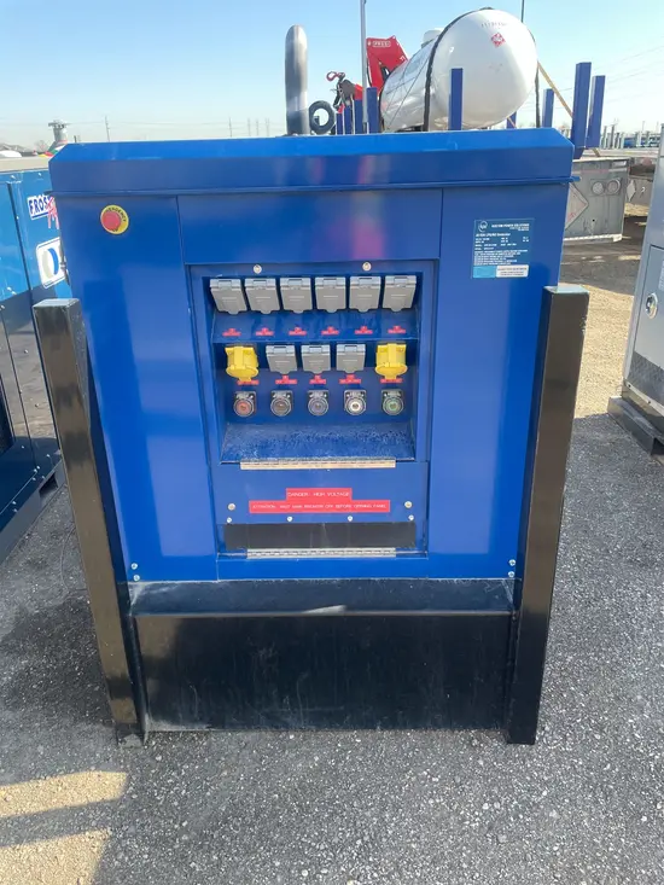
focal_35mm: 26
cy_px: 442
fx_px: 665
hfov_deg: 53.1
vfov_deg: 67.3
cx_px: 332
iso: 32
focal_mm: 4.2
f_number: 1.6
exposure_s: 1/389
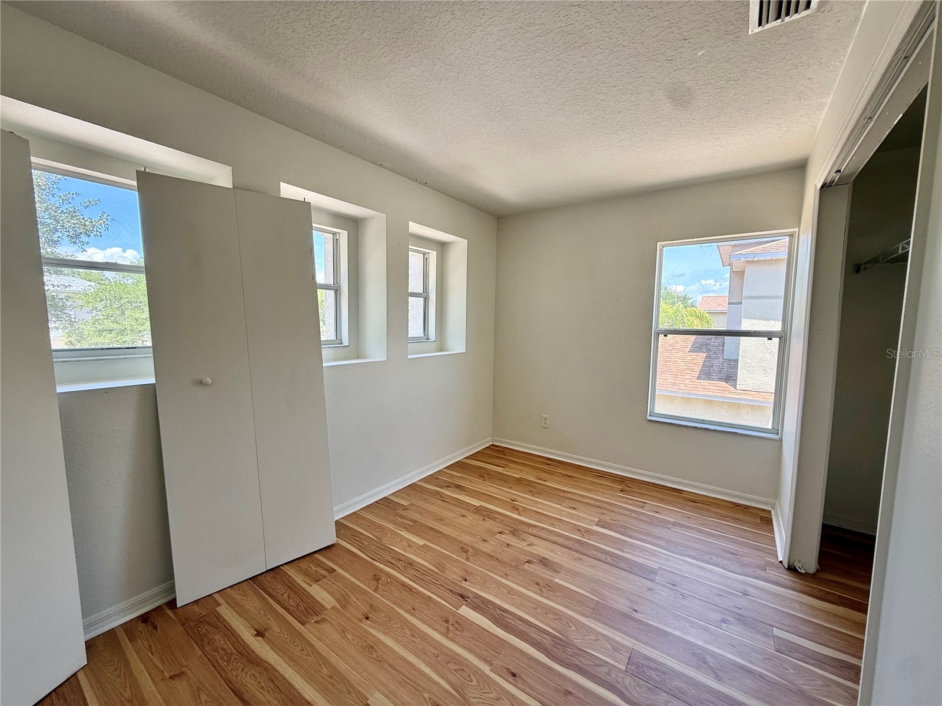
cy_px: 353
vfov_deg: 85.7
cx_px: 471
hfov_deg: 102.1
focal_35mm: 14
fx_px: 381
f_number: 2.2
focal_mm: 2.22
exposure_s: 1/173
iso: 64
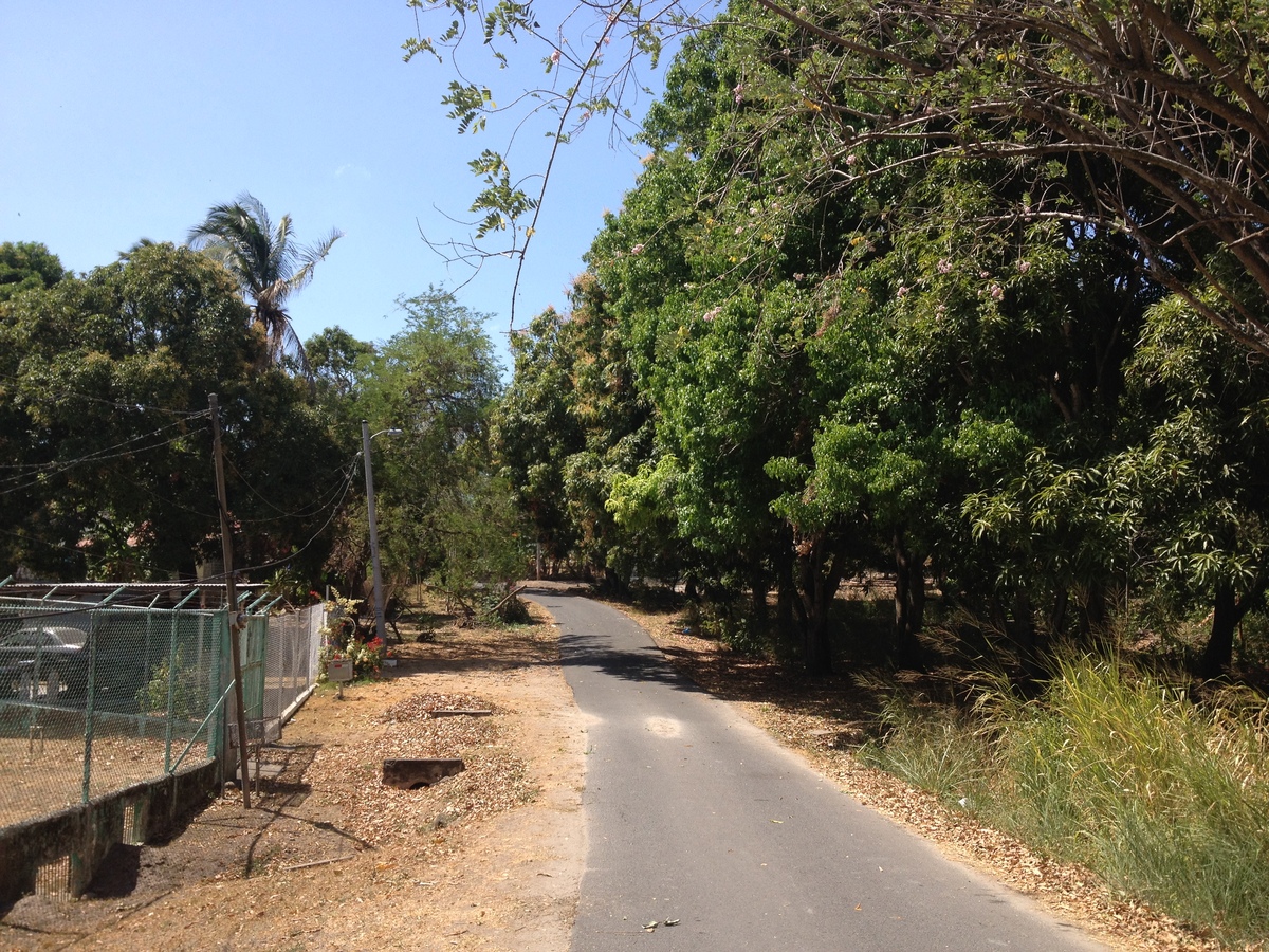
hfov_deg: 52.6
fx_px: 1283
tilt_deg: +4.3
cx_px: 634
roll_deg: -0.1
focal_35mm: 35
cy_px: 476
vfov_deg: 40.7
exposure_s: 1/1126
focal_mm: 4.28
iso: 50
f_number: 2.4
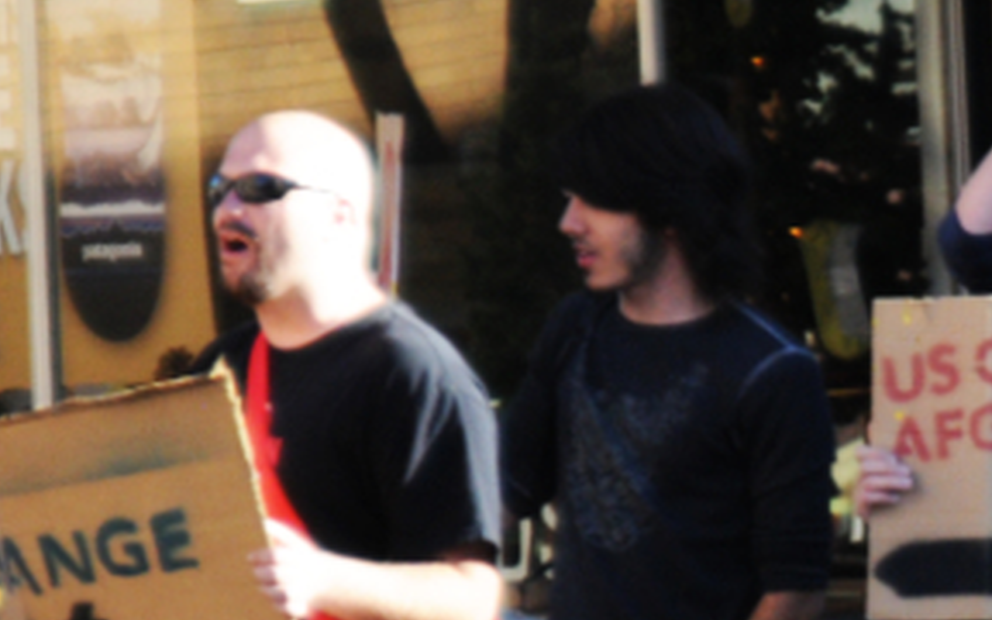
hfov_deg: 3.4
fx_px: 16627
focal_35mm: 615
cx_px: 1440
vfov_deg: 2.1
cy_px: 427
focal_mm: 116
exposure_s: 1/500
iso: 640
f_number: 5.6
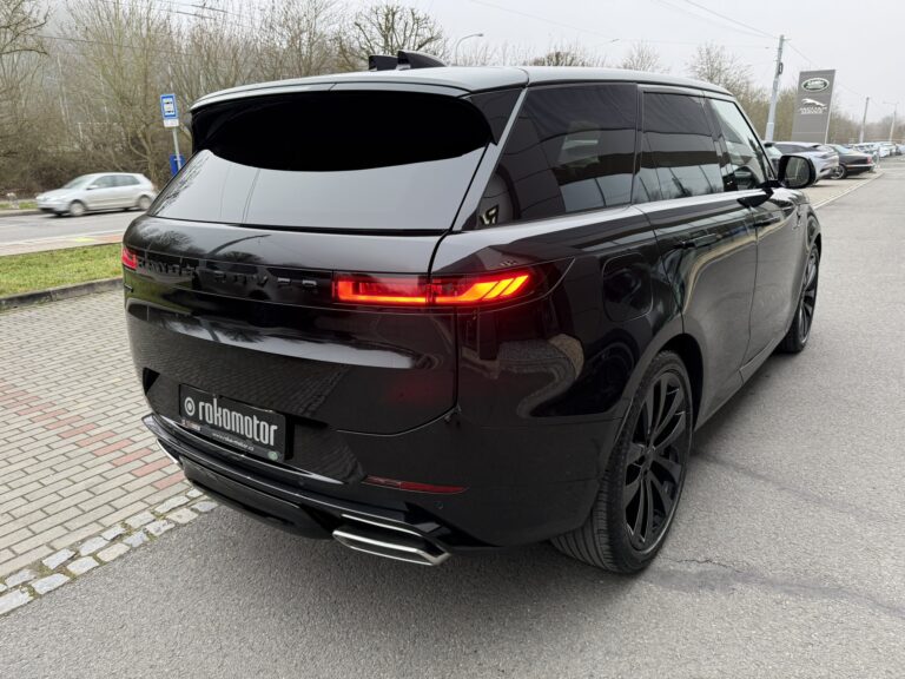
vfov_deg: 56.8
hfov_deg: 71.6
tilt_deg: -16.0
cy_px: 340
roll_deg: +0.2
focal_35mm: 24
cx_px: 452
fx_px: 627
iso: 200
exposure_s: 1/62
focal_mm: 6.76
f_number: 1.78
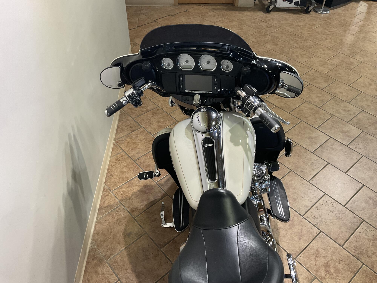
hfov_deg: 61.7
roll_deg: -0.9
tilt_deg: -44.7
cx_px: 188
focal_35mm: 29
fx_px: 316
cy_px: 142
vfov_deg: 48.2
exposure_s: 1/60
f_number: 1.8
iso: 64
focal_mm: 3
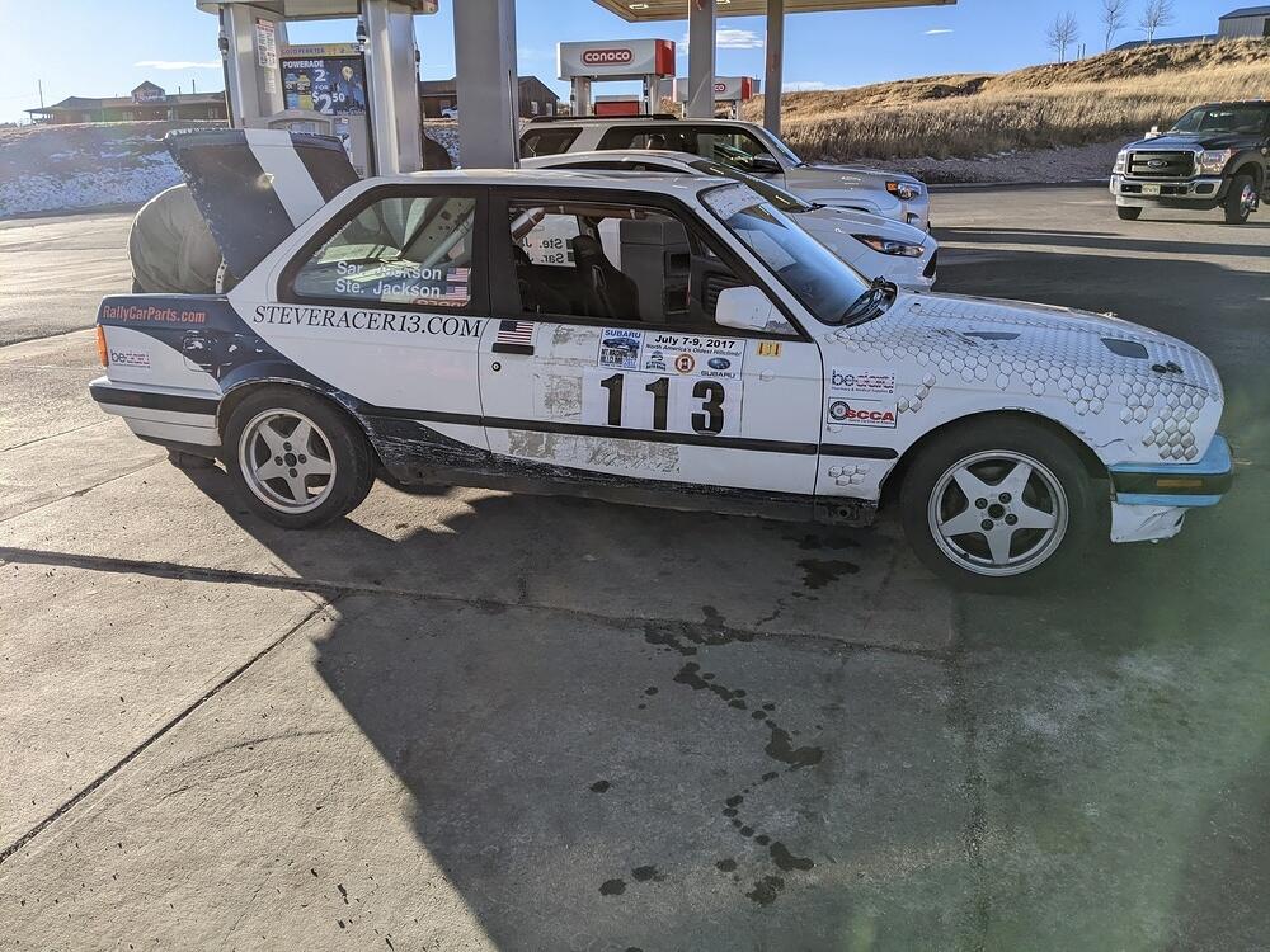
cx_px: 635
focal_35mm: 27
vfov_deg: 51.4
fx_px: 991
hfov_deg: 65.3
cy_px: 476
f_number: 1.8
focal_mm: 4.44
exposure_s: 1/1957
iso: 54
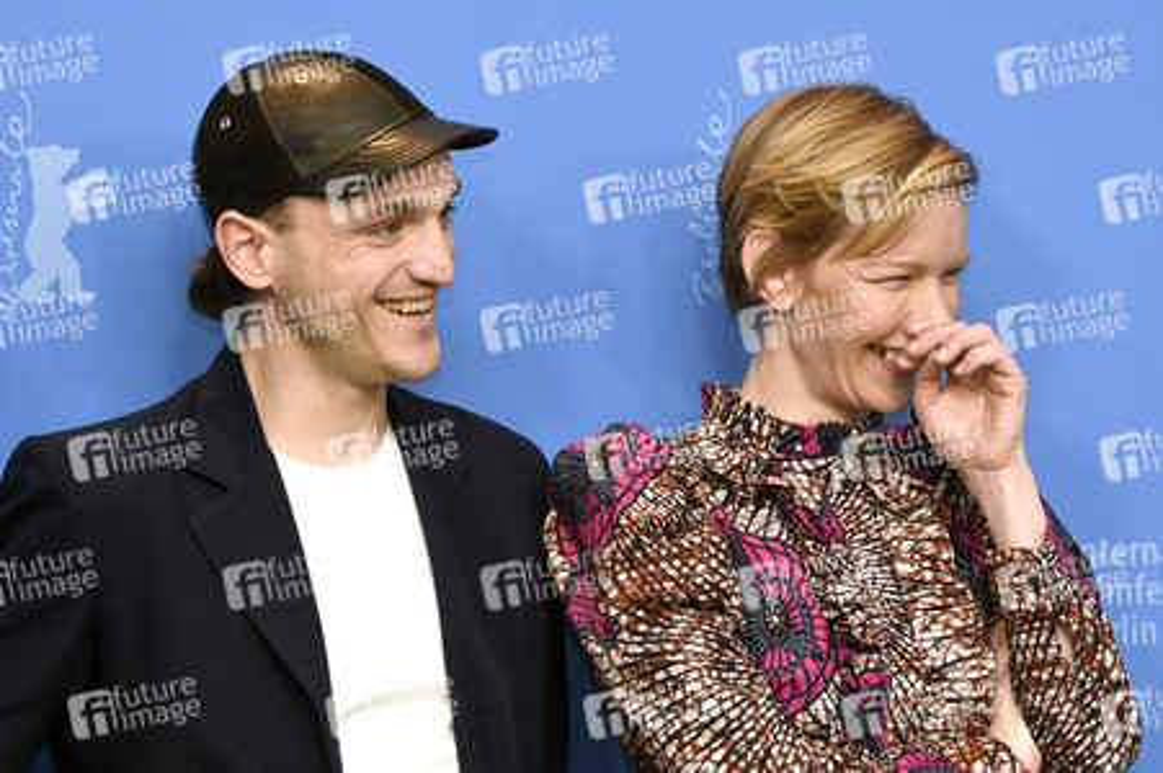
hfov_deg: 13.0
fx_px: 5084
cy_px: 386
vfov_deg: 8.7
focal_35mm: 158
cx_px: 582
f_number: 3.2
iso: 640
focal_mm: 105
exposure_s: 1/400
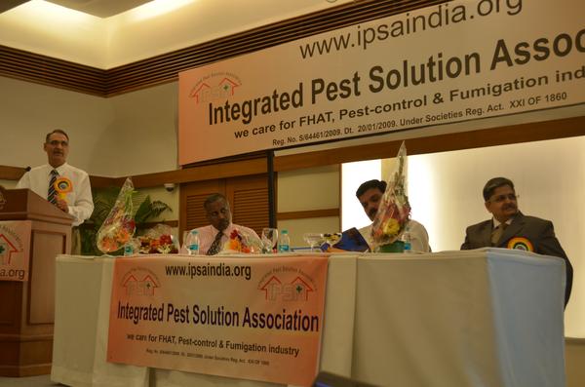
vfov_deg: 26.3
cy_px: 194
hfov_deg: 39.0
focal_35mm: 51
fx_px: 827
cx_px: 292
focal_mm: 34
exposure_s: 1/80
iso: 800
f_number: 5
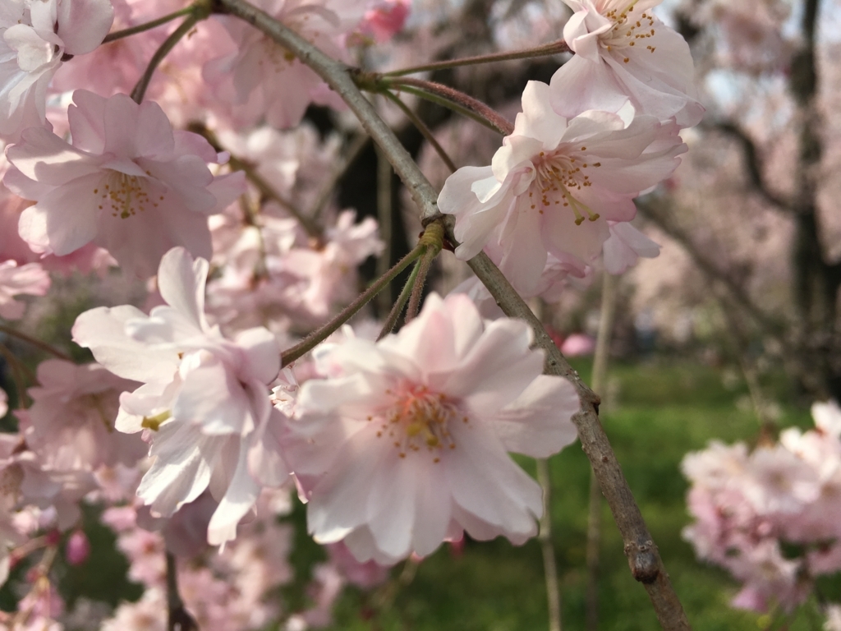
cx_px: 420
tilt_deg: +0.3
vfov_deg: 48.2
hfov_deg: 61.7
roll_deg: +1.6
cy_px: 316
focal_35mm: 29
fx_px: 705
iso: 25
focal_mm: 4.15
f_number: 2.2
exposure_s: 1/1425
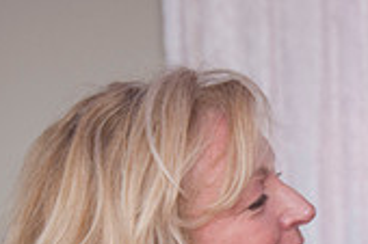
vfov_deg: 4.4
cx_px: 426
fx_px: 3135
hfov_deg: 6.7
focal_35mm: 307
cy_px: 327
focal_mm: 60
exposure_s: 1/60
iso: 400
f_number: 5.6
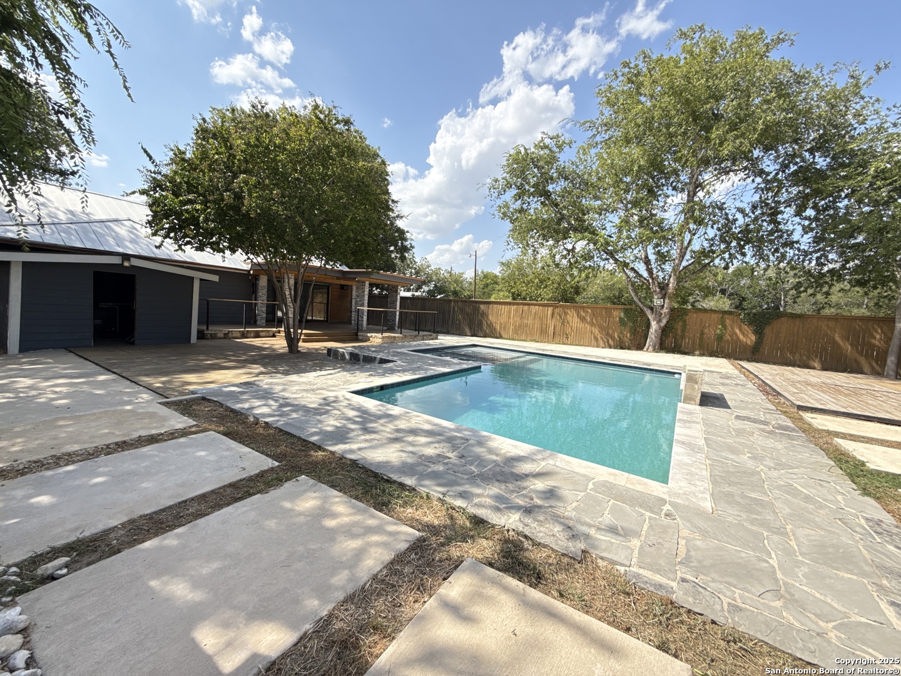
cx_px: 450
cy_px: 338
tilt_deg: -4.6
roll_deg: -4.0
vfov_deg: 85.7
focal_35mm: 14
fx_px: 364
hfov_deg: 102.1
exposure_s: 1/970
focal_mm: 2.22
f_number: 2.2
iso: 64
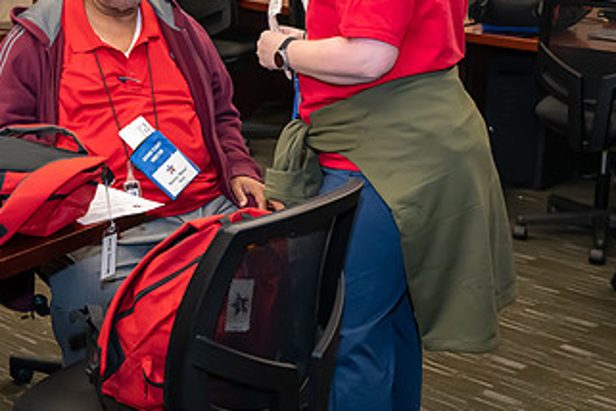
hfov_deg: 27.1
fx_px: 1266
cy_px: 127
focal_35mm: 74
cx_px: 180
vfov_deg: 18.4
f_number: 5
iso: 10000
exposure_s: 1/160
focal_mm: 41
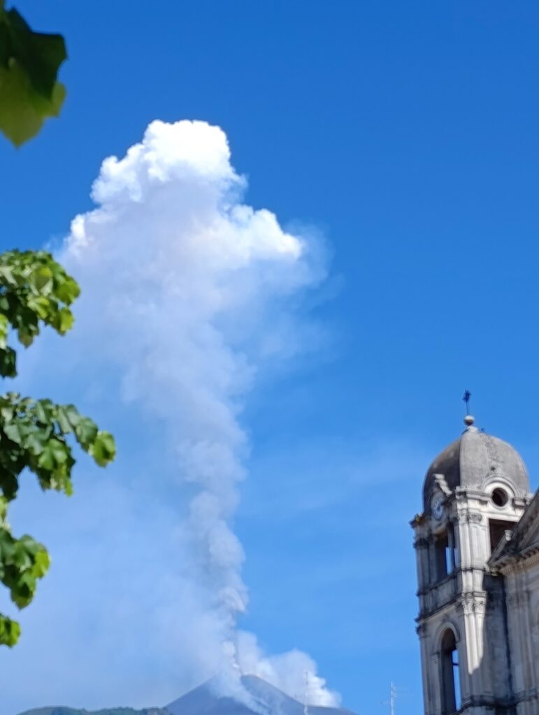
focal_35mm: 82
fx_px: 1698
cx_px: 270
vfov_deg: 23.8
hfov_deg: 18.0
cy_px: 358
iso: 51
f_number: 1.65
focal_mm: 6.11
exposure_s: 1/678
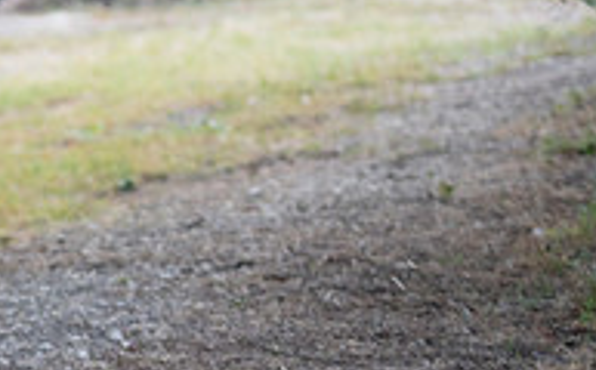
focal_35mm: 254
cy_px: -92
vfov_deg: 5.1
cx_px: -204
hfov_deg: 8.2
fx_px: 4120
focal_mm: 75
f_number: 2.8
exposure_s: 1/320
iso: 320
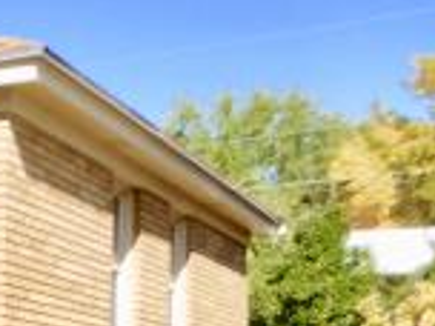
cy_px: 386
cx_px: -455
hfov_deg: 15.3
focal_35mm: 101
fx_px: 1269
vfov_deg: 14.2
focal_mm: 4.3
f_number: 3.4
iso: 80
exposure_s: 1/640
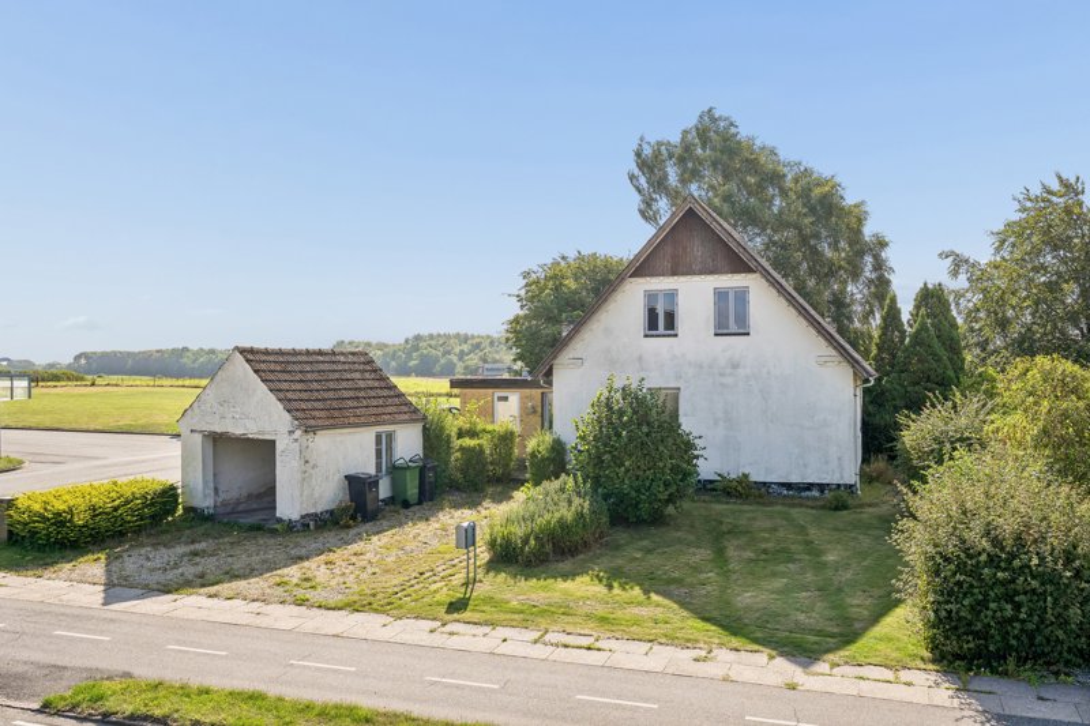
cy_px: 363
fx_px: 953
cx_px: 545
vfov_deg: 41.7
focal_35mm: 32
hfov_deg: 59.5
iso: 200
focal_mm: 31.5
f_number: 8
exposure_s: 1/640
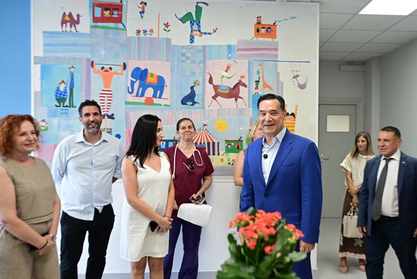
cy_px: 140
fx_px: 324
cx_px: 208
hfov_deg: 65.5
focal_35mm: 28
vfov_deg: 46.4
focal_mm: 28
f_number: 4
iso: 1250
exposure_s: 1/160
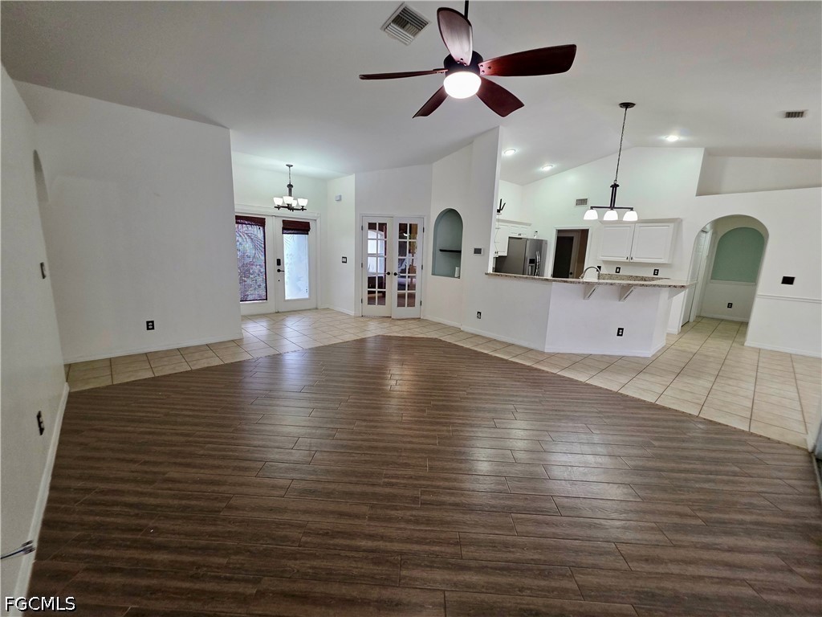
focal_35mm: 13
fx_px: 309
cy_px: 308
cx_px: 411
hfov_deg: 106.2
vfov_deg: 89.9
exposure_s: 1/120
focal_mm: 2.2
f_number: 1.9
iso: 250
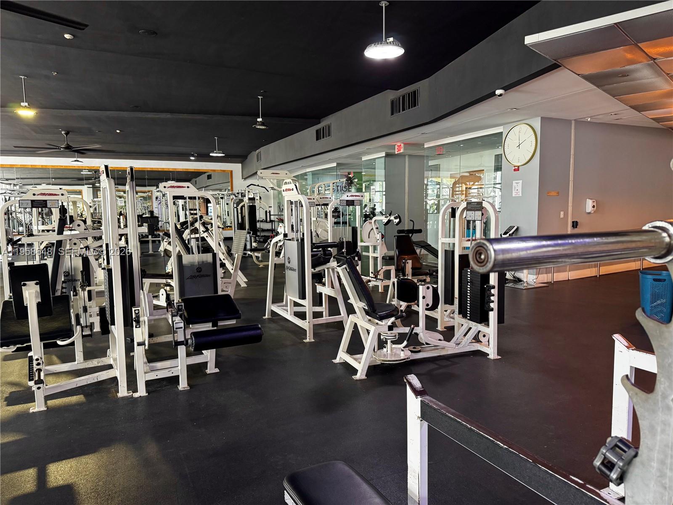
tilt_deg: -5.8
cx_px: 336
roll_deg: +0.4
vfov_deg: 56.8
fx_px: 467
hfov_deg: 71.6
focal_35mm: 24
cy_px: 252
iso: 320
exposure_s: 1/60
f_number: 1.78
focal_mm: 6.76
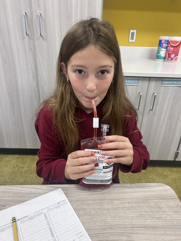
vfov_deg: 67.3
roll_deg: -1.7
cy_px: 120
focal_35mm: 26
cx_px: 90
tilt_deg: -26.9
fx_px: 181
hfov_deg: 53.1
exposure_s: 1/60
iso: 100
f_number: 1.5
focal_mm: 5.7
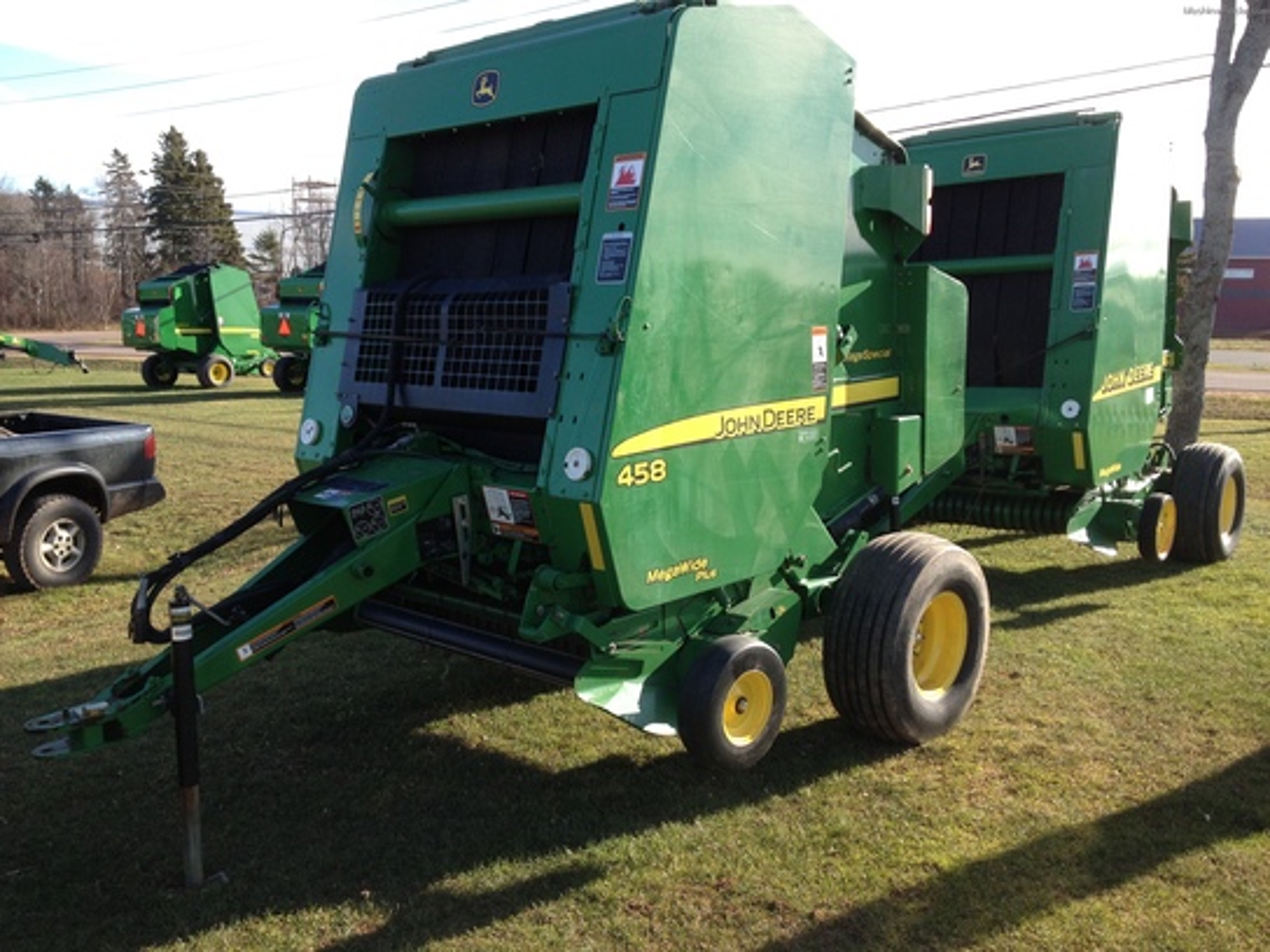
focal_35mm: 35
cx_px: 635
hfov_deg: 52.6
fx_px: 1284
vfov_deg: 40.7
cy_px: 476
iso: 50
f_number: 2.4
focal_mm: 4.28
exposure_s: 1/563
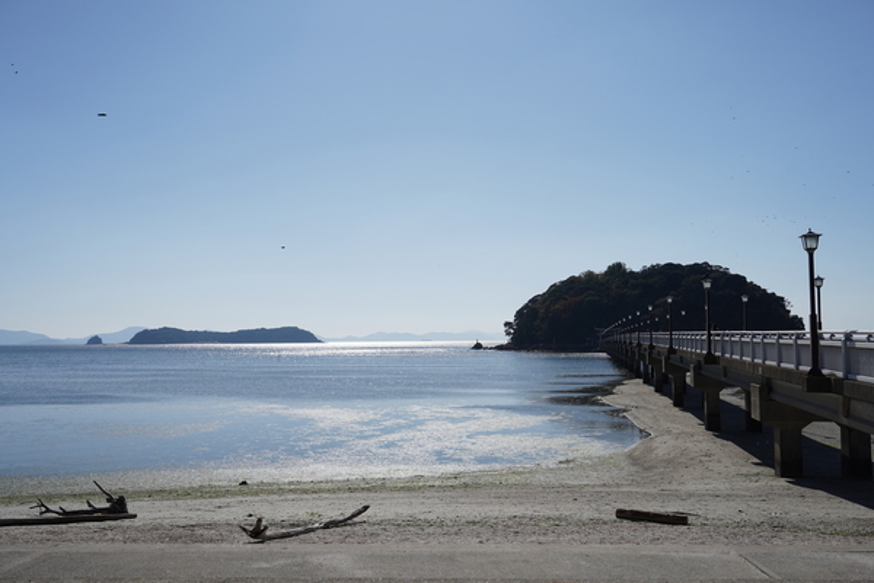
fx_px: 898
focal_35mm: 37
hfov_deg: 51.9
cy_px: 292
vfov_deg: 35.9
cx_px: 437
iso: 100
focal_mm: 37
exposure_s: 1/1000
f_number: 8
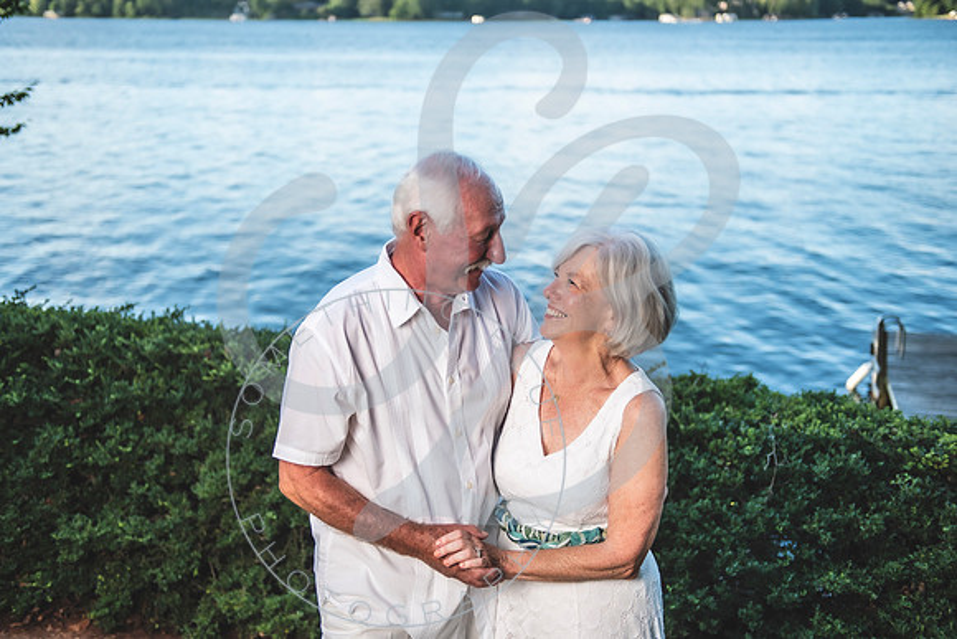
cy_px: 318
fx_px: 1215
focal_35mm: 46
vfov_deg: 29.4
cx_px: 455
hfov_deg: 43.0
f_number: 2.8
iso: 100
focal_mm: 42
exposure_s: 1/640
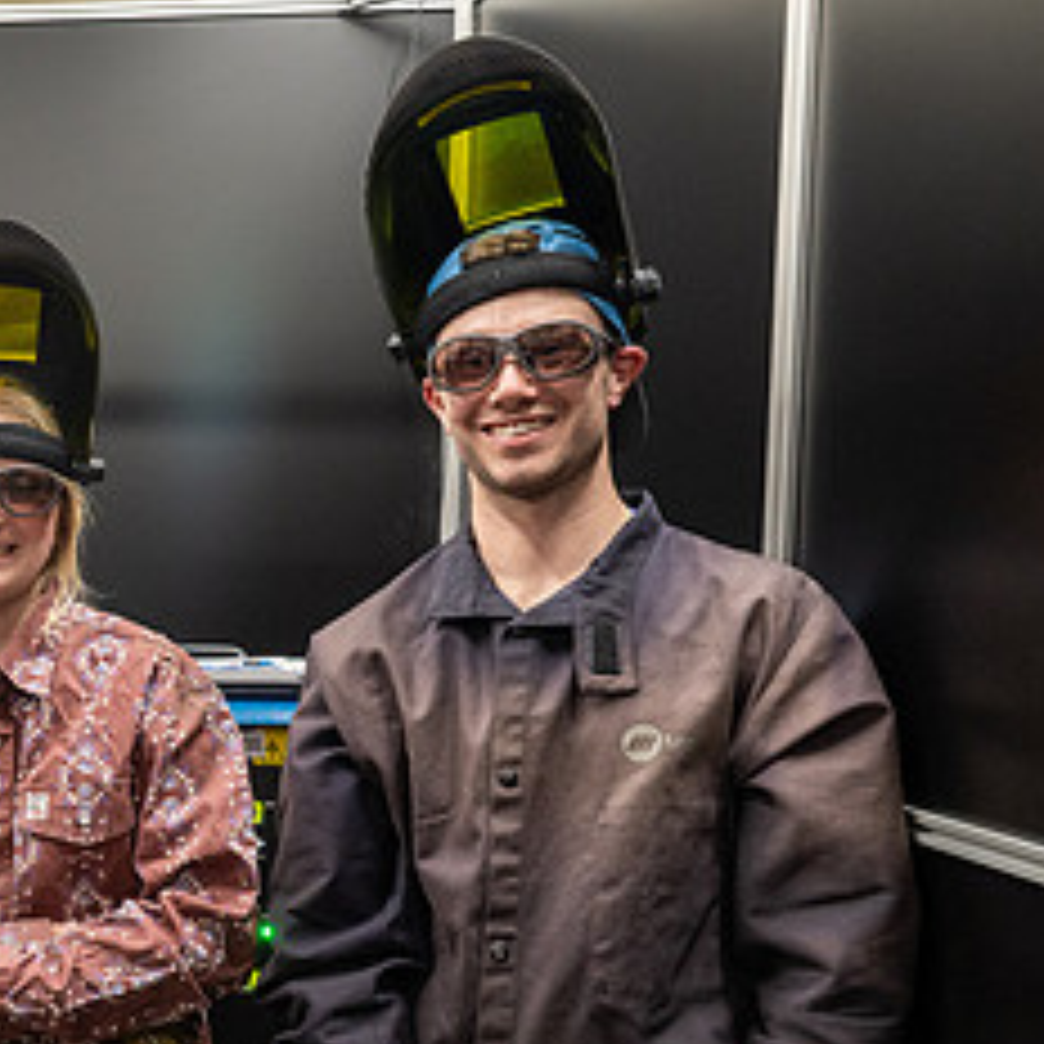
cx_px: -122
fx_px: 1740
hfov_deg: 29.8
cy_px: 722
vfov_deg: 33.0
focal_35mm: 51
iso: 1600
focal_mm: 24
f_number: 7.1
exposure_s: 1/30
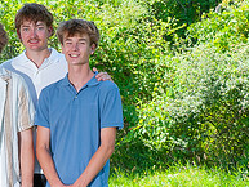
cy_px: 182
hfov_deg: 8.4
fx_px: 1691
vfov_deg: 6.3
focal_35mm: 235
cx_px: 66
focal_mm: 60
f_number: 13
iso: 640
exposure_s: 1/160
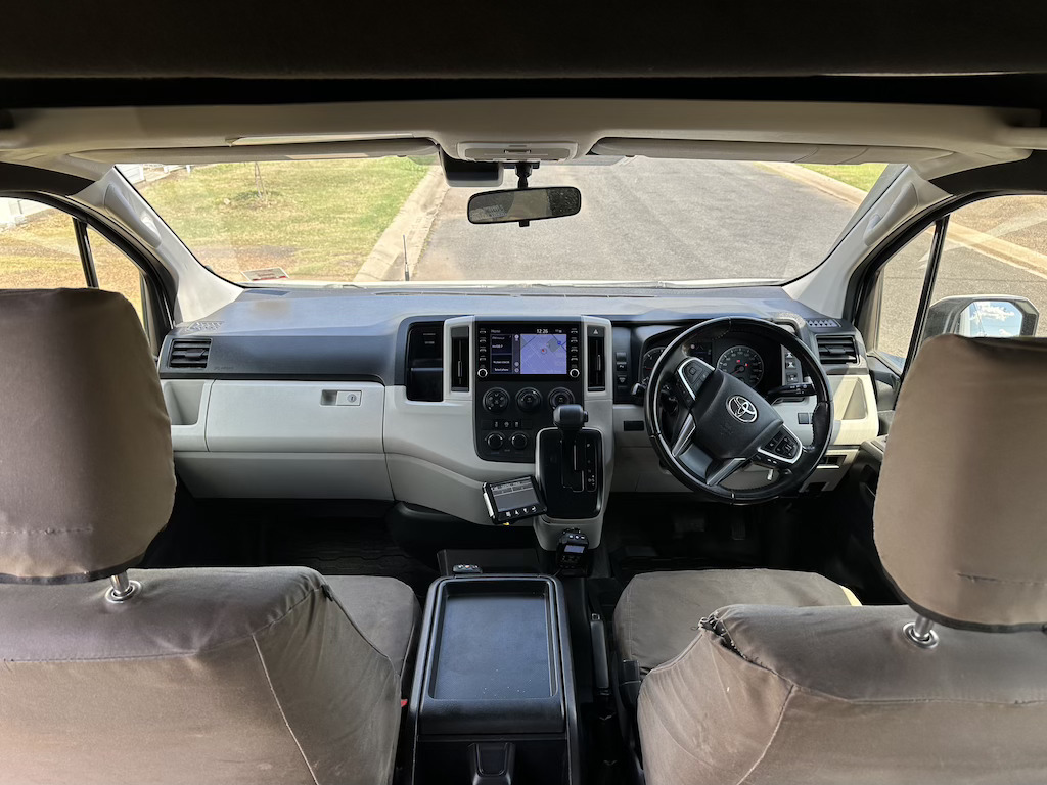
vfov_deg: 56.8
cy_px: 392
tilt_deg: -22.9
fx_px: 726
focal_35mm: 24
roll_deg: -1.4
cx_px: 524
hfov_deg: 71.6
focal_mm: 6.86
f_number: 1.78
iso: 80
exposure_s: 1/597
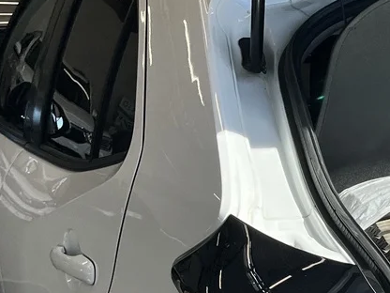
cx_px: 529
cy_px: 340
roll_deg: +0.9
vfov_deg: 14.4
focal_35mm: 100
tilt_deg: -19.9
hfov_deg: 18.1
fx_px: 1127
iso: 50
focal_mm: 5.1
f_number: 1.6
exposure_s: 1/1923
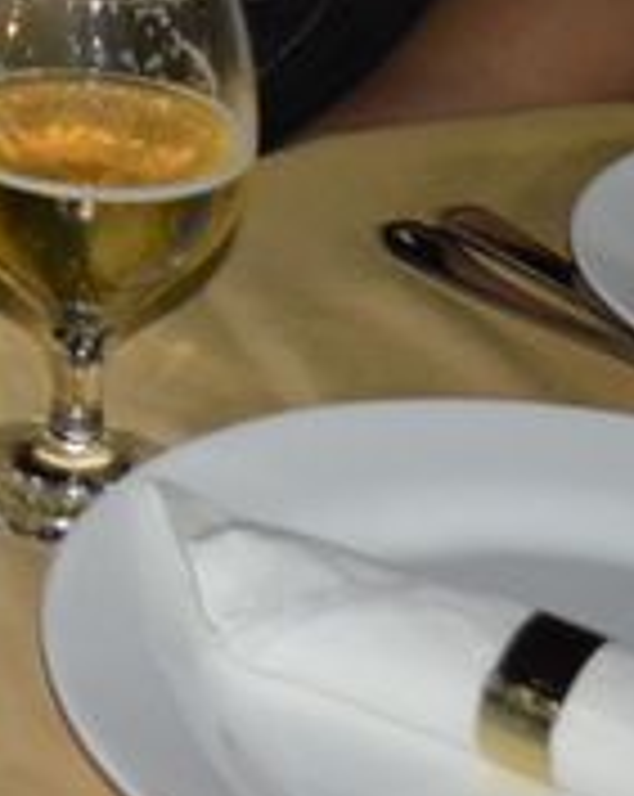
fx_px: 3292
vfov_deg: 13.1
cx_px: -508
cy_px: -362
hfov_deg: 10.4
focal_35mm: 140
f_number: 3.8
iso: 3200
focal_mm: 22
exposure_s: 1/60
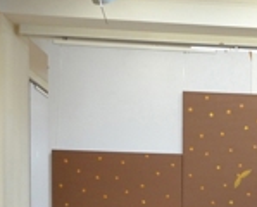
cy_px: 374
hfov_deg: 11.3
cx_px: 564
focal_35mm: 148
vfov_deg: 9.9
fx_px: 1131
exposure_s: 1/30
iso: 400
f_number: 3.8
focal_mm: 21
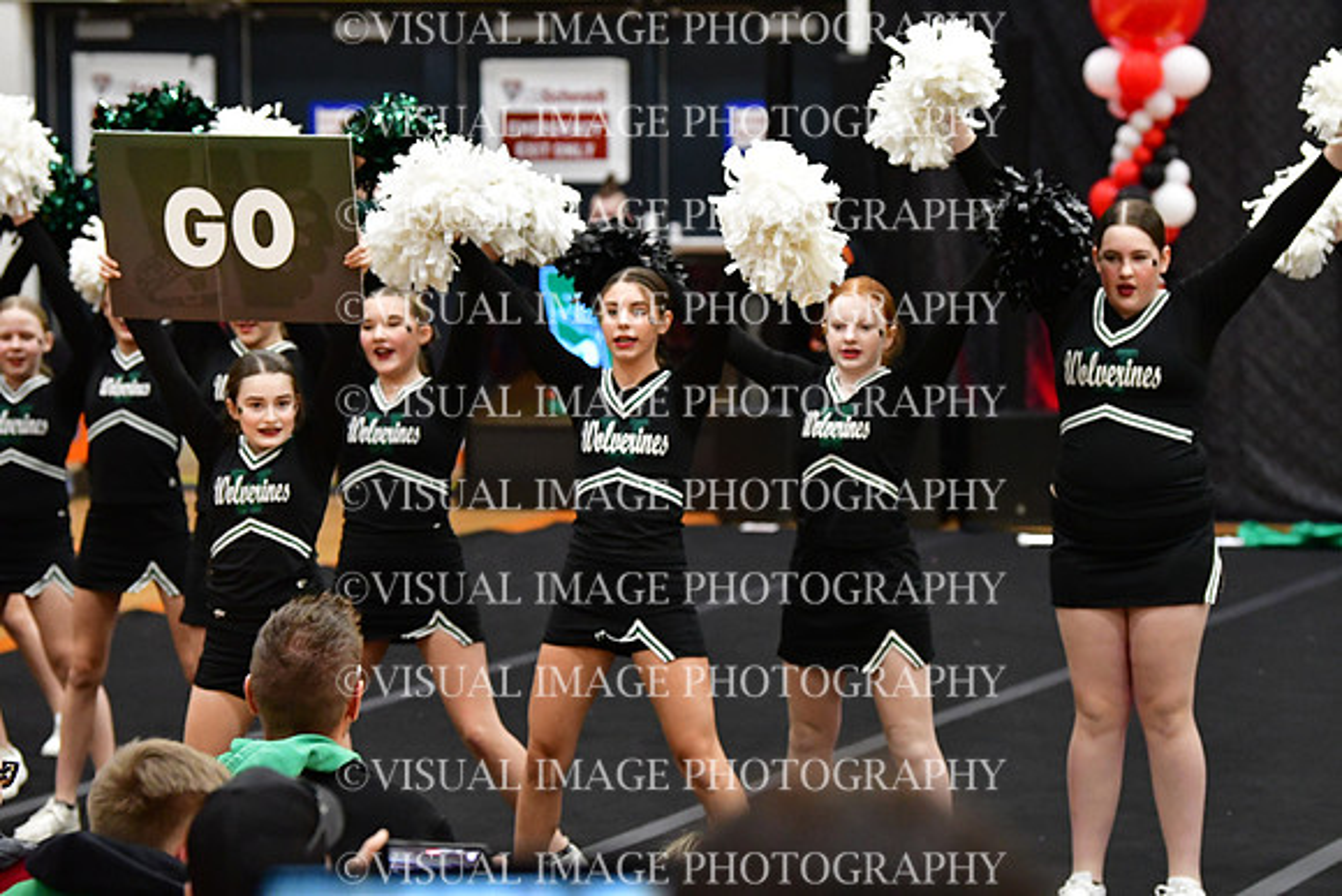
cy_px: 448
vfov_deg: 7.9
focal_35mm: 174
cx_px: 671
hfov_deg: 11.8
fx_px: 6488
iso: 5000
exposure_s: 1/500
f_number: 3.5
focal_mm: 116
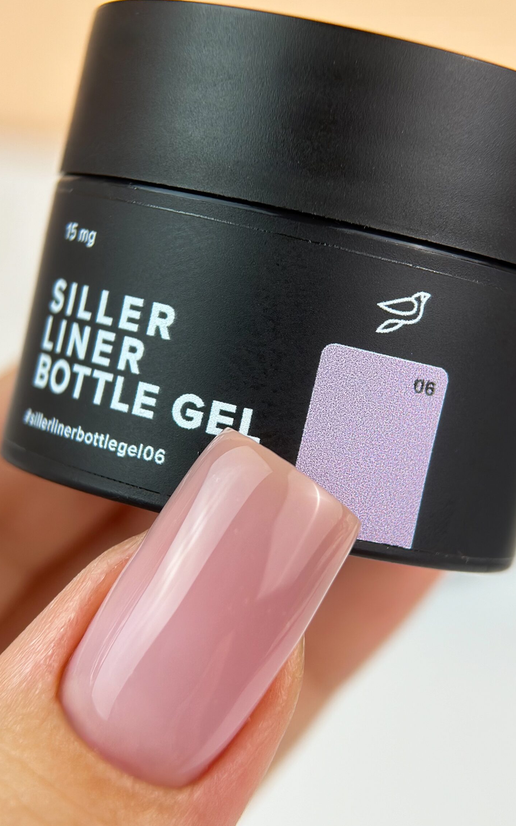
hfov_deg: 22.7
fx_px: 1283
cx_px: 264
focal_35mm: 57
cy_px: 391
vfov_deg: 35.7
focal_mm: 6.86
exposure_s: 1/580
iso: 80
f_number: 1.8
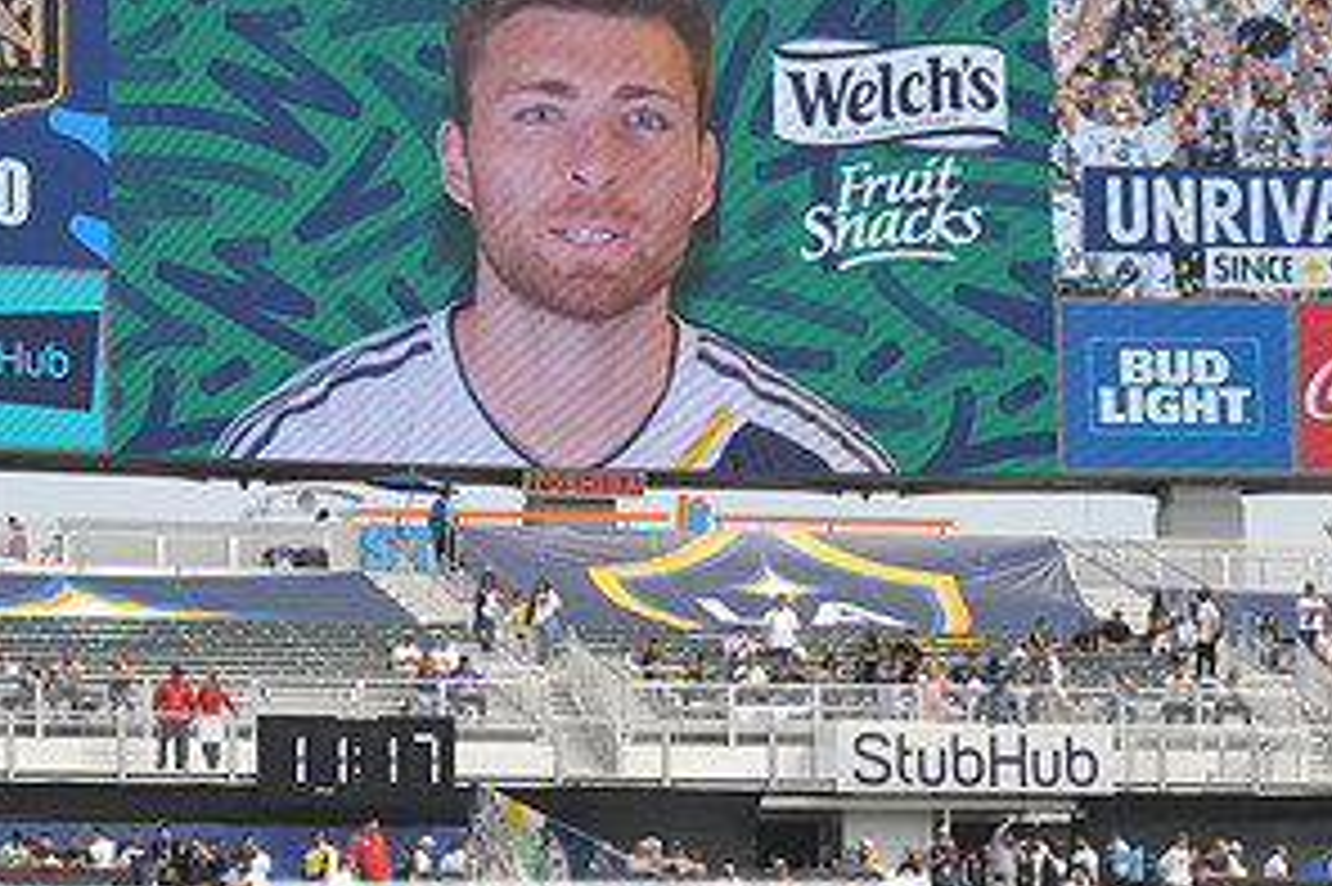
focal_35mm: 200
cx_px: 572
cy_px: 265
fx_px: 7396
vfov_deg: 6.9
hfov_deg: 10.3
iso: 200
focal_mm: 102
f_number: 10
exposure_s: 1/400
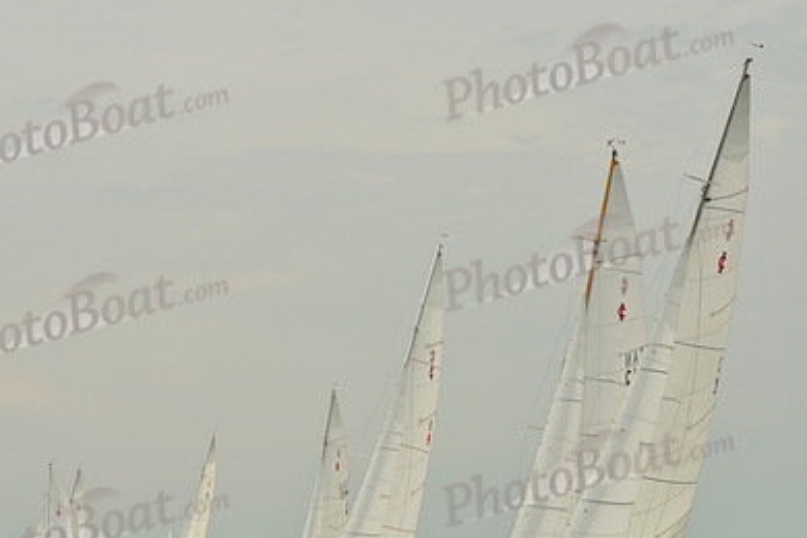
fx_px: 2331
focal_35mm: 104
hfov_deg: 19.6
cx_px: 337
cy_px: 394
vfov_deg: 13.1
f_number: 9
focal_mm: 70
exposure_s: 1/800
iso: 200
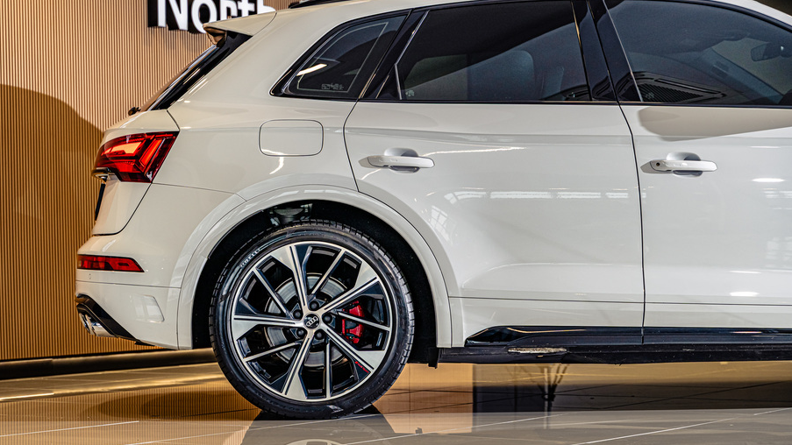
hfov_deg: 23.9
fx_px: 1869
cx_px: 345
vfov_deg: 13.6
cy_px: 256
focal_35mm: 89
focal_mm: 75
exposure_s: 1/125
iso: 400
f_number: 4.5
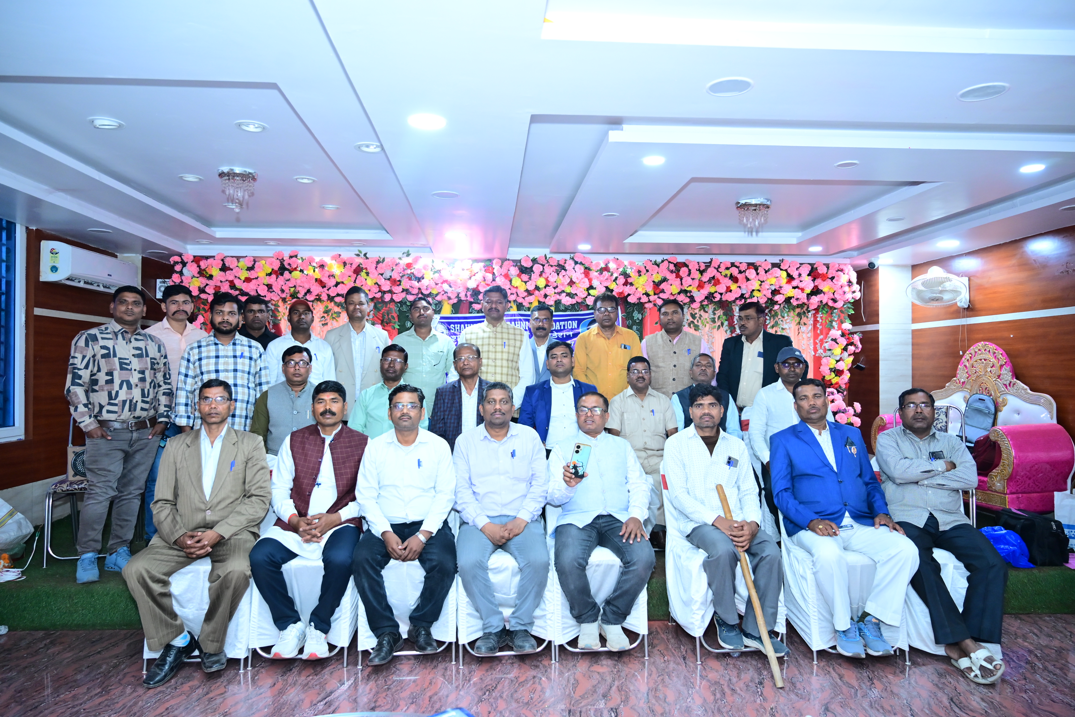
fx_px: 717
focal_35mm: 24
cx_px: 538
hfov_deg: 73.7
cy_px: 358
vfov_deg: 53.1
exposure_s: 1/100
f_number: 4
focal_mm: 24
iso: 2000
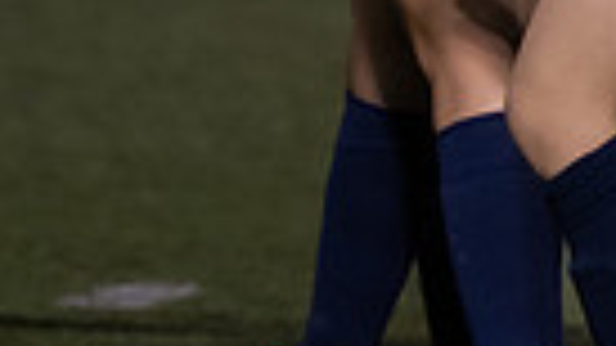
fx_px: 20887
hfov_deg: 1.7
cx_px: 405
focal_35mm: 1279
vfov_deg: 0.9
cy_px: -669
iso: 5000
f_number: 2.8
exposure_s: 1/1000
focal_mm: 200
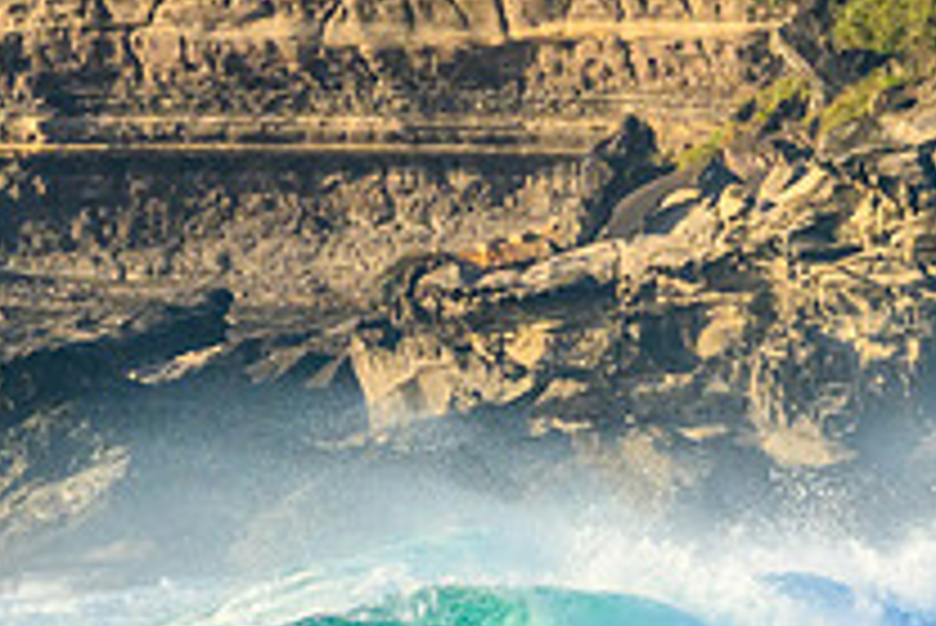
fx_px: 39884
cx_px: 573
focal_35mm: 1533
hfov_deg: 1.3
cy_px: 774
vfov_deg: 0.9
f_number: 9
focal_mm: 400
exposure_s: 1/2000
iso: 1000
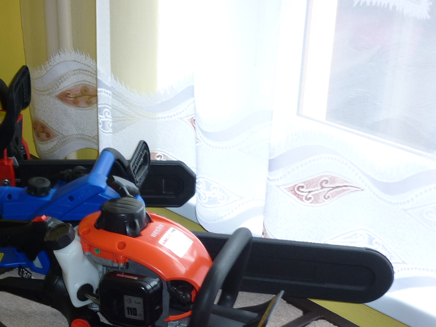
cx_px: 109
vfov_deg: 22.7
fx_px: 794
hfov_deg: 30.2
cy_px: 301
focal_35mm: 63
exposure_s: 1/30
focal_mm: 5.5
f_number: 2.8
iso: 100
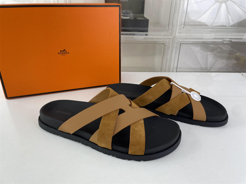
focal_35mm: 26
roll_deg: -0.5
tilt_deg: -28.2
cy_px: 92
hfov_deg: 67.3
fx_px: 185
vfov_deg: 53.1
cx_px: 123
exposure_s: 1/142
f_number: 1.6
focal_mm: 4.2
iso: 32
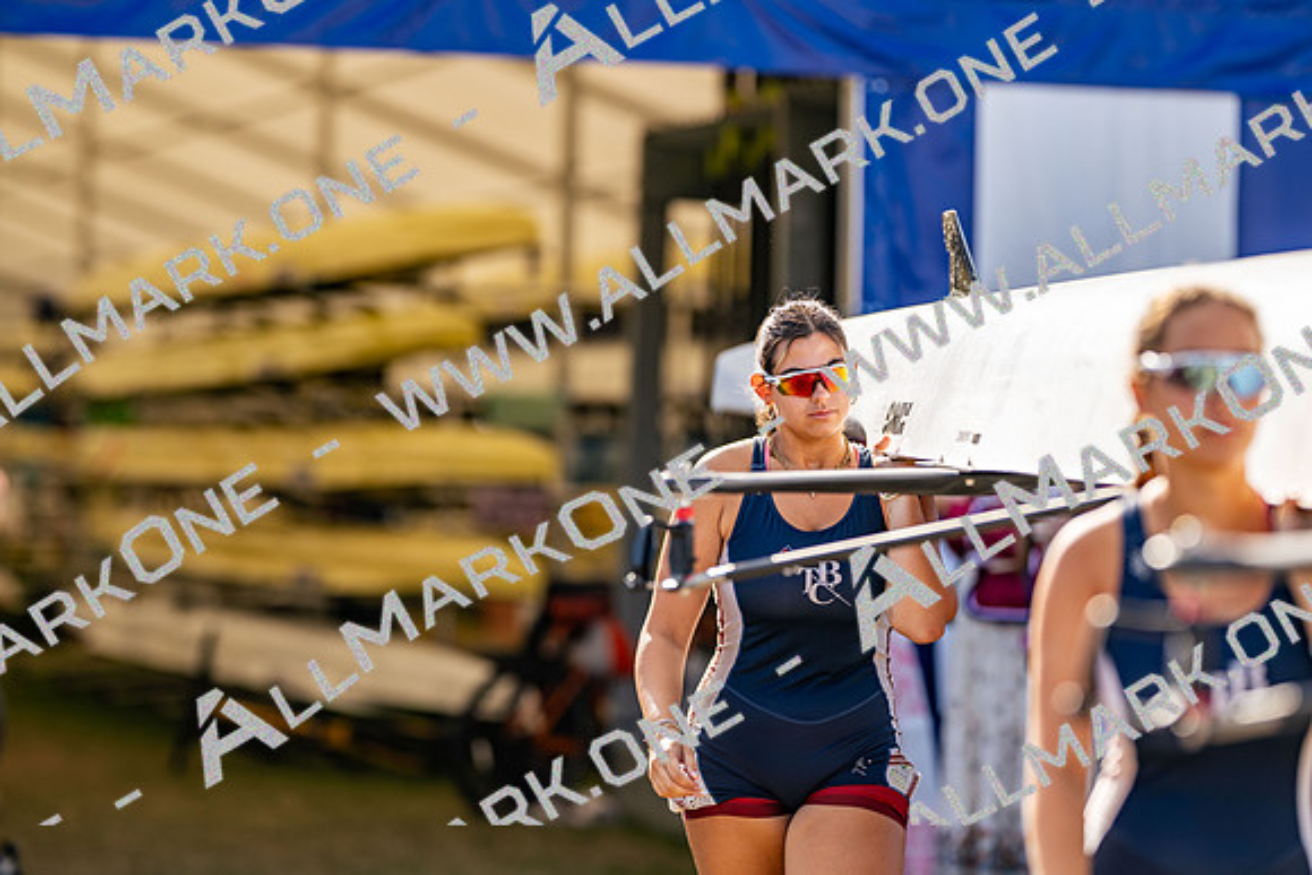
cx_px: 656
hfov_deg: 15.2
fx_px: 4921
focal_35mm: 135
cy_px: 438
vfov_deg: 10.2
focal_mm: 135
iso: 64
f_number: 1.8
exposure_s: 1/1600
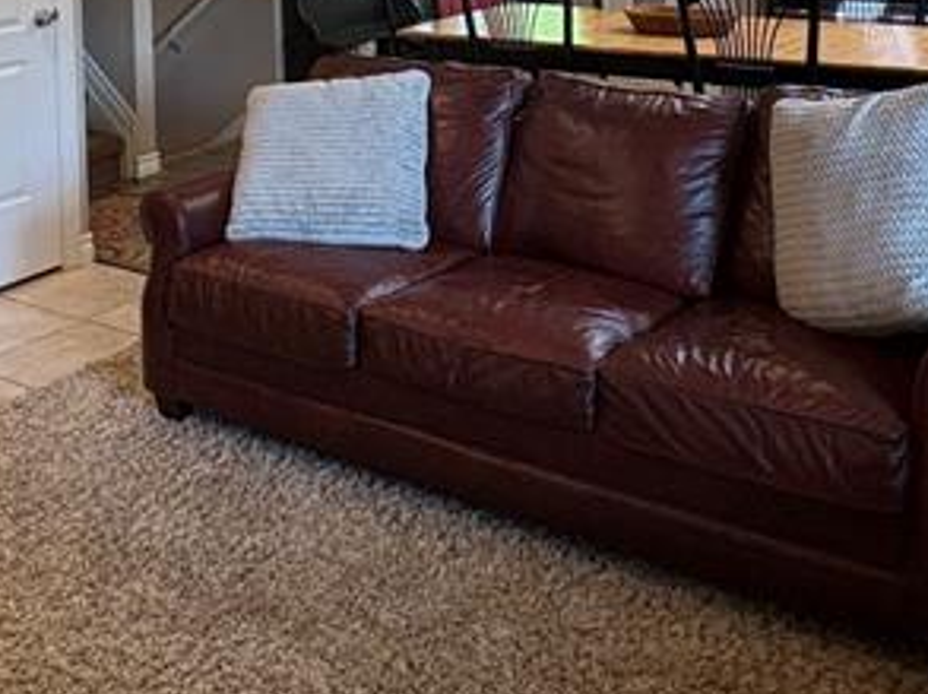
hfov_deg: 38.6
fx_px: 1312
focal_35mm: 49
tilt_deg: +0.2
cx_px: 320
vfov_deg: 26.2
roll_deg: +2.0
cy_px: -149
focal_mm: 2.22
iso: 320
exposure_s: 1/120
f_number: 2.2
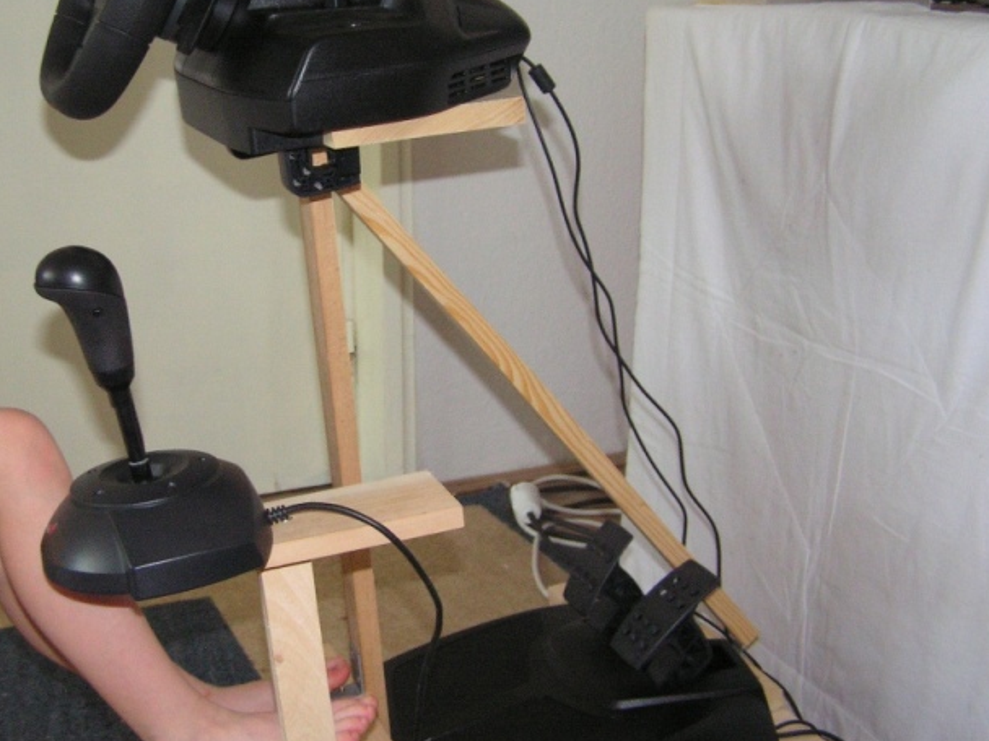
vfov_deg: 29.1
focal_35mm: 50
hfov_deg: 37.9
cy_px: 323
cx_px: 361
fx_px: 1429
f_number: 2.8
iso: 200
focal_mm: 6.3
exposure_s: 1/40
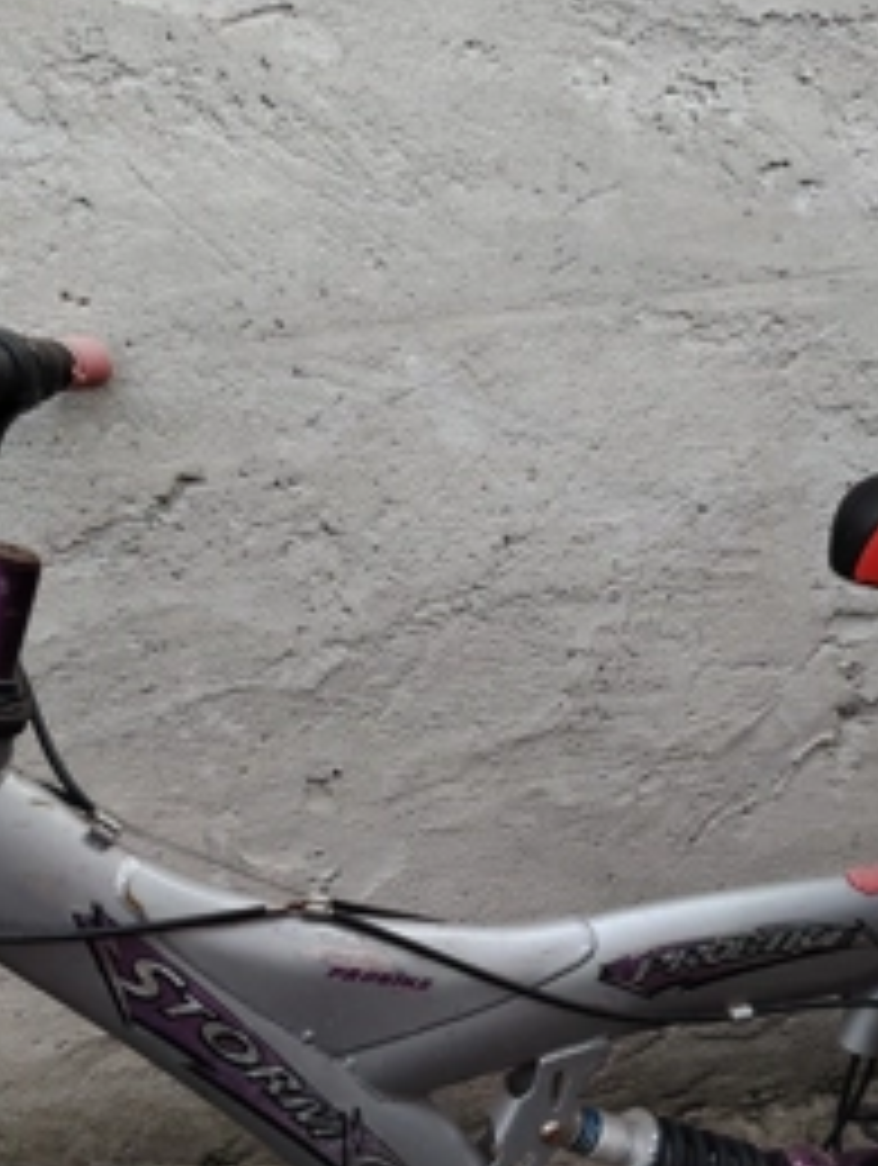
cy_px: 765
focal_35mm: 37
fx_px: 1248
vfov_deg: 49.3
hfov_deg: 38.5
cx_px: 549
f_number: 1.75
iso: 3059
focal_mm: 5.25
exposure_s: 1/20
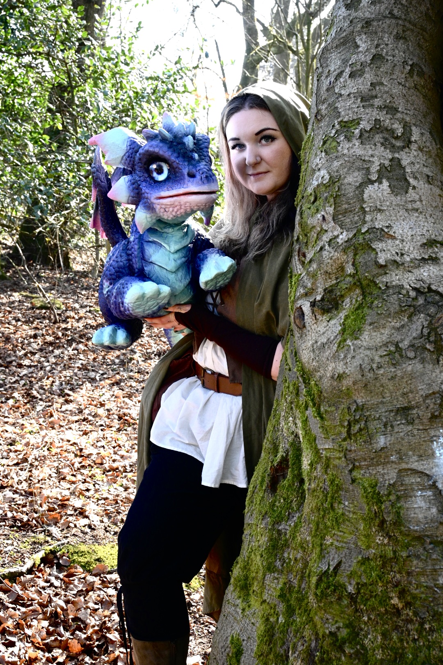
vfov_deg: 43.6
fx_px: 831
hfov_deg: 29.9
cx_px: 222
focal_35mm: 45
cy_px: 332
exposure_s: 1/125
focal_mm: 30
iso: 640
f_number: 7.1
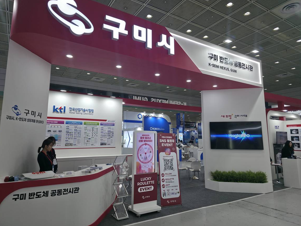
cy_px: 108
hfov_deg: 71.6
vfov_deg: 56.8
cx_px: 146
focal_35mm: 24
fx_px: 209
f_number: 1.7
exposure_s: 1/120
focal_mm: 6.3
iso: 32
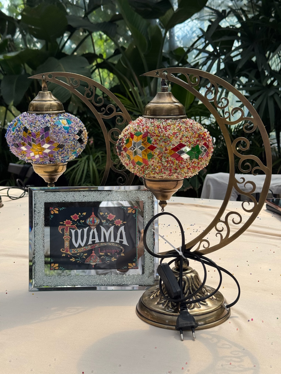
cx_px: 140
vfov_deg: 39.7
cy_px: 187
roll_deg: +0.1
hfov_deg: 30.3
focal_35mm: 48
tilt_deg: -9.9
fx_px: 520
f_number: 1.78
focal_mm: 6.76
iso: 64
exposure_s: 1/1869
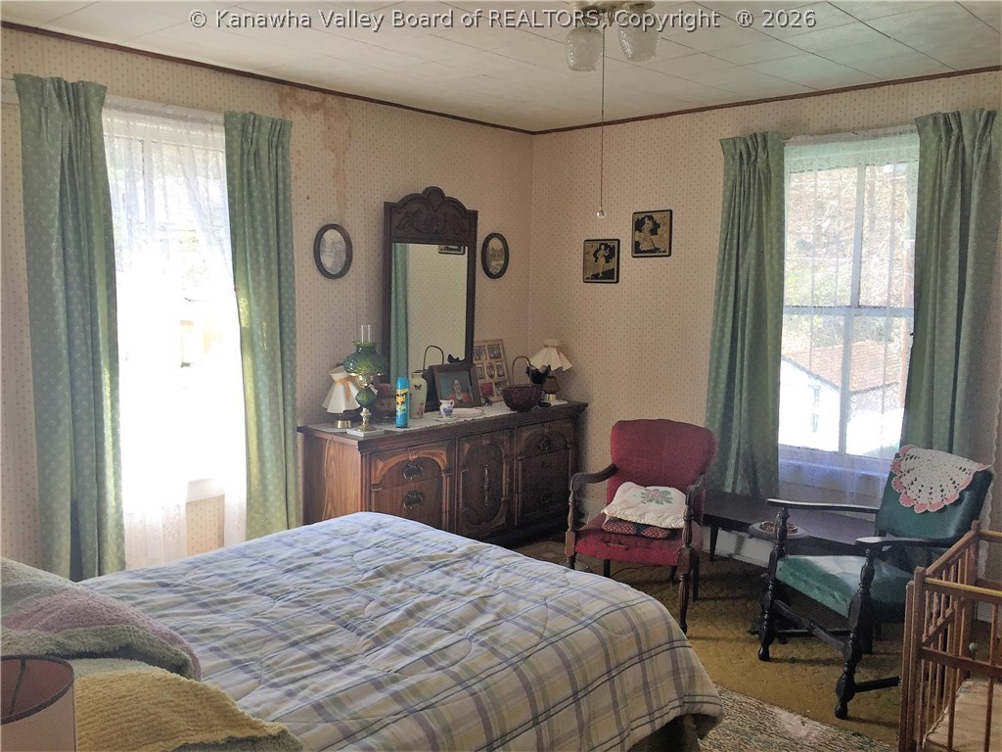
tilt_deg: -6.9
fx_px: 839
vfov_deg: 48.2
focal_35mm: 29
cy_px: 376
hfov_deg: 61.7
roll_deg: +1.0
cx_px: 501
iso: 40
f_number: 2.2
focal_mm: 4.15
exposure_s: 1/120
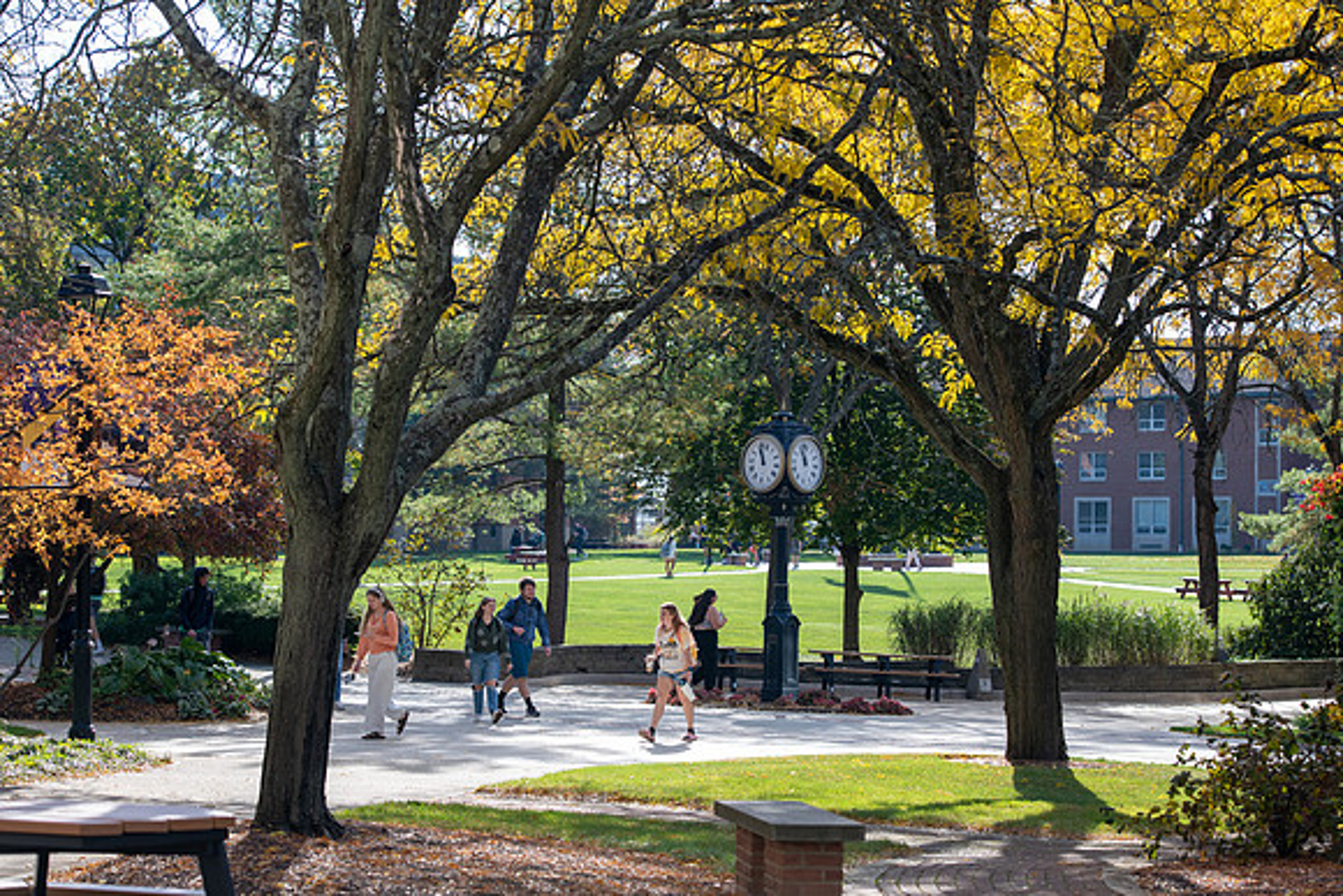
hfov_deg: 23.9
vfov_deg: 16.1
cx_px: 672
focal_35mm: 85
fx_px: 3172
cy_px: 448
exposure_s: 1/400
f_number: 5.6
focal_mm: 85
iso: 200
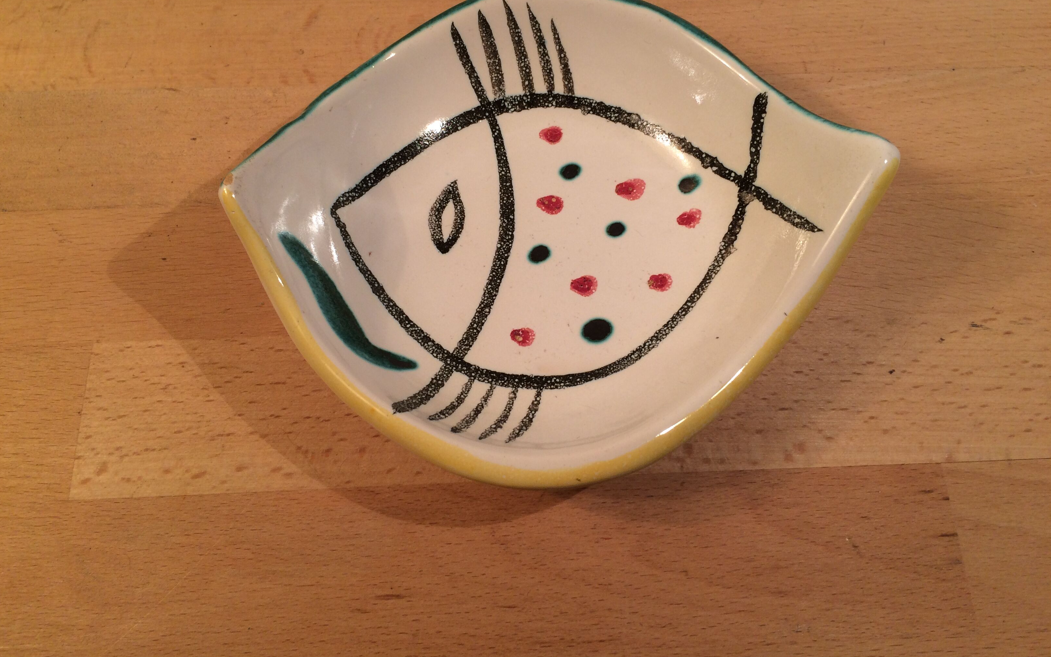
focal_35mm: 31
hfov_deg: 61.2
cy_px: 274
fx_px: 888
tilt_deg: -64.7
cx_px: 527
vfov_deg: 40.5
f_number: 2.2
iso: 40
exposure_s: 1/50
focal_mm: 4.15
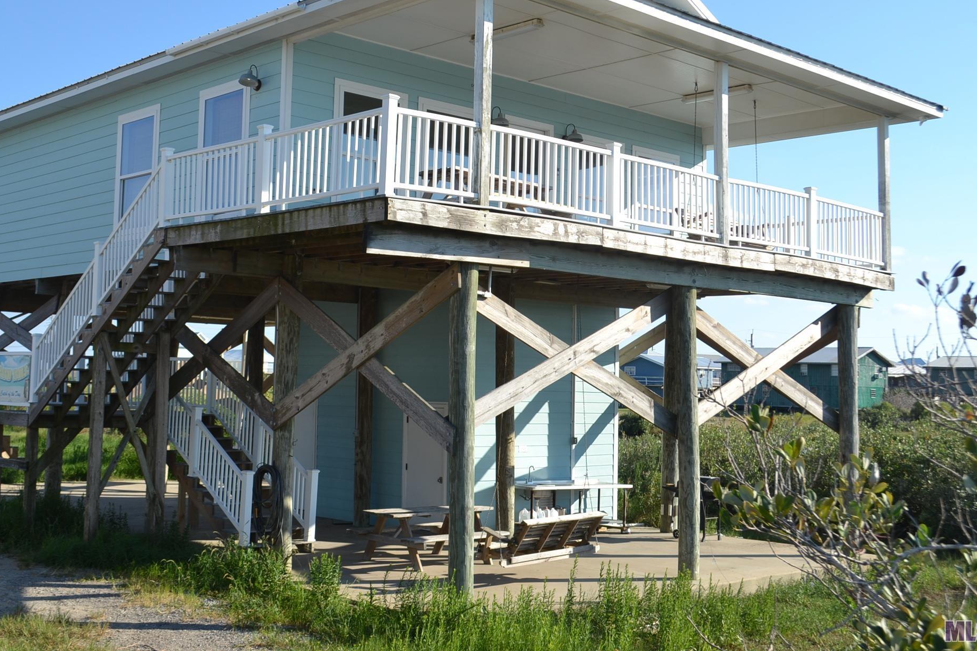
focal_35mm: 45
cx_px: 413
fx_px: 1221
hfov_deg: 43.5
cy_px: 245
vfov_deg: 29.8
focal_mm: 24
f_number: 7.1
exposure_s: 1/200
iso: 100
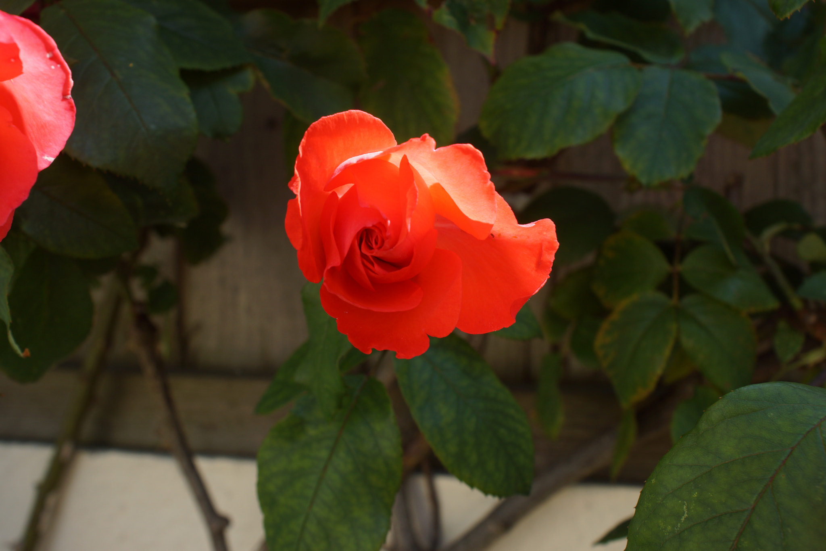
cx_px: 413
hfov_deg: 46.4
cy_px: 276
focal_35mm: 42
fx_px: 964
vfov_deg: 31.9
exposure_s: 1/100
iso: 100
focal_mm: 28
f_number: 6.3
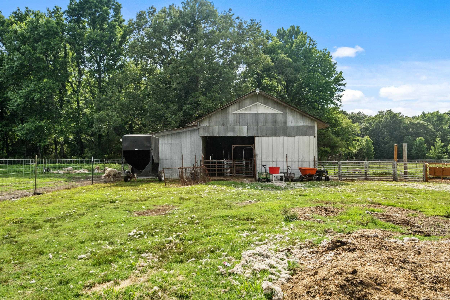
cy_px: 150
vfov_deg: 47.9
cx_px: 225
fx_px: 337
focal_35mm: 27
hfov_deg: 67.4
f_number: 7.1
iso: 400
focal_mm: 18.2
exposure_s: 1/250
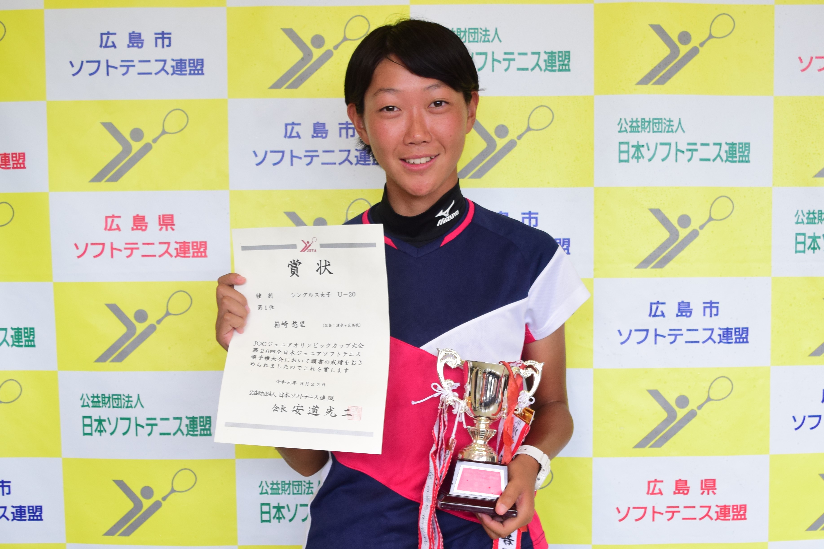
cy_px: 274
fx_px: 687
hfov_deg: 61.9
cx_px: 412
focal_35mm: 30
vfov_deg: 43.6
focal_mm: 20
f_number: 3.8
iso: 640
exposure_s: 1/200
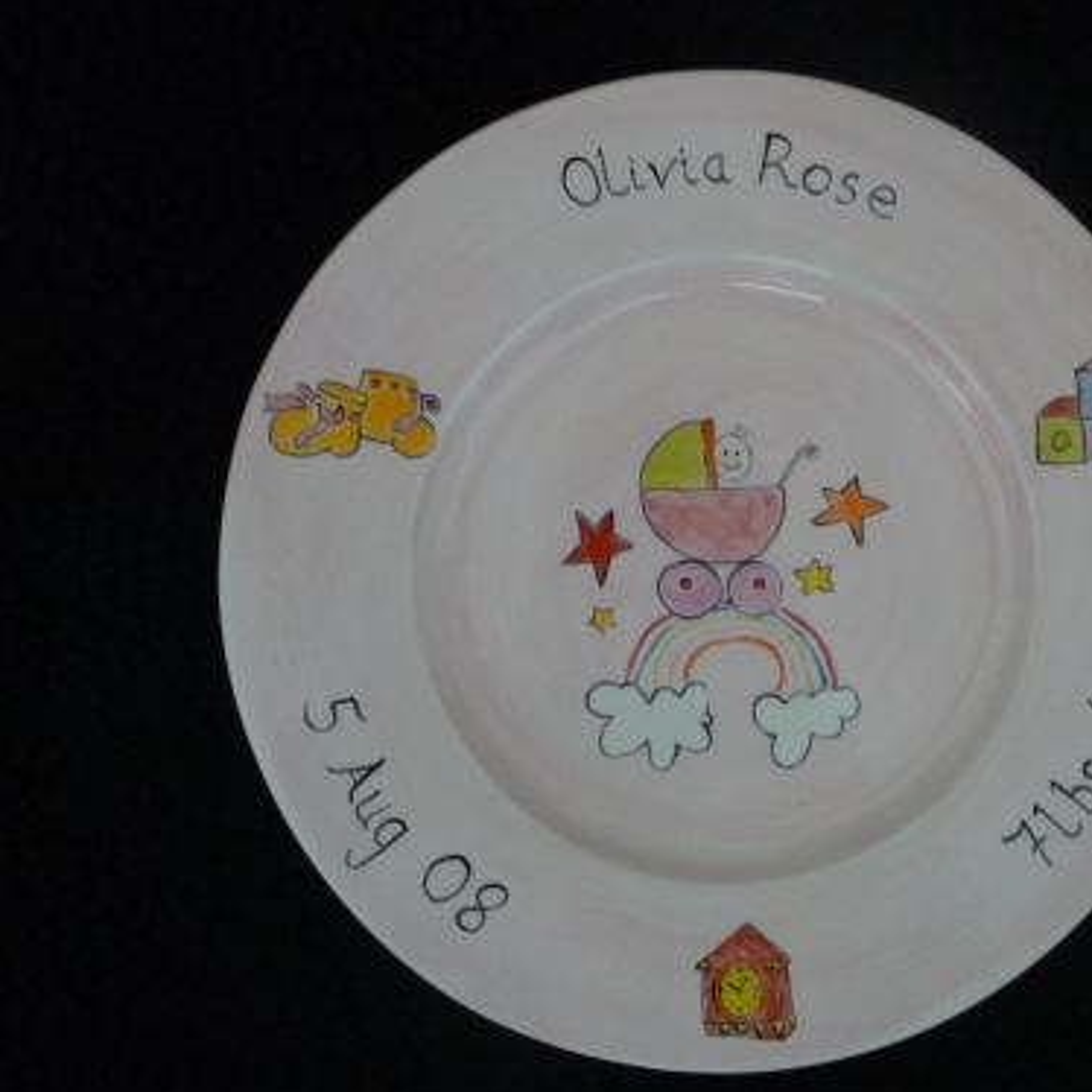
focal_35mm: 46
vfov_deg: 36.8
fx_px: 1642
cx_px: 721
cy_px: 549
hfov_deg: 36.4
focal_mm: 6.3
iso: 400
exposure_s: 1/10
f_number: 3.8
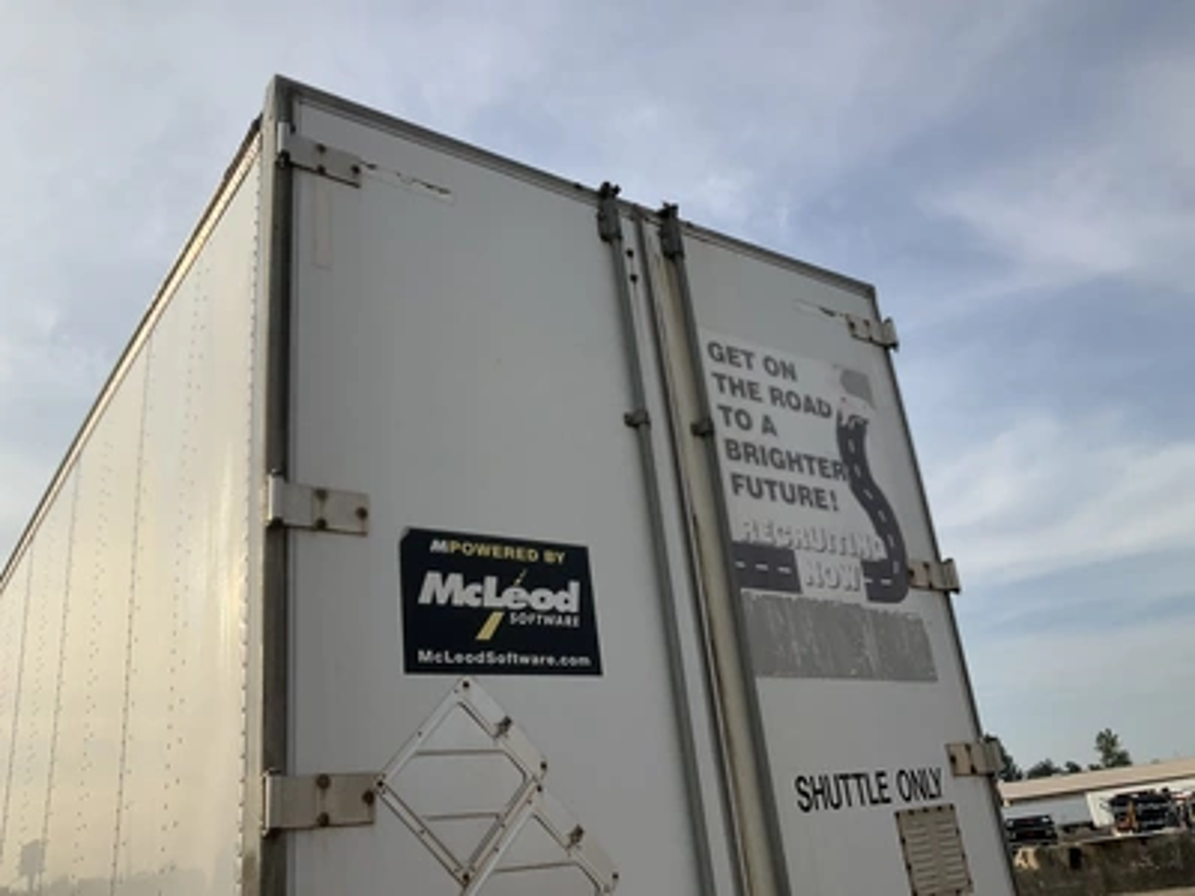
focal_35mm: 29
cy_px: 448
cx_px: 598
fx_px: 1001
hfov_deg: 61.7
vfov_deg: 48.2
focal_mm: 3
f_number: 1.8
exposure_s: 1/1626
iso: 25
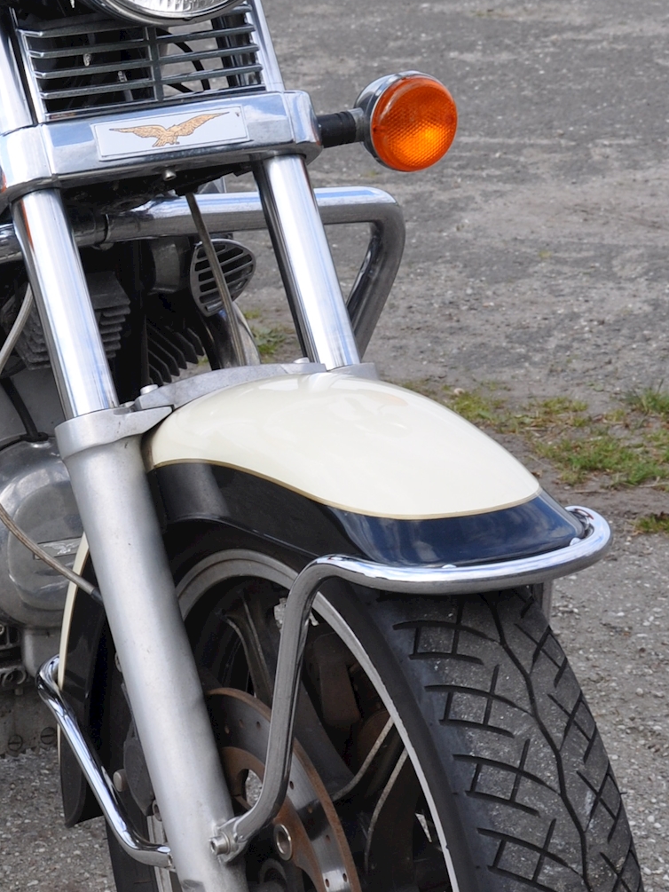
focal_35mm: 116
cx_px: -11
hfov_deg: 12.6
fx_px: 2989
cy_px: 432
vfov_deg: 17.0
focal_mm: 28
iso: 200
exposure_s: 1/250
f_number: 8
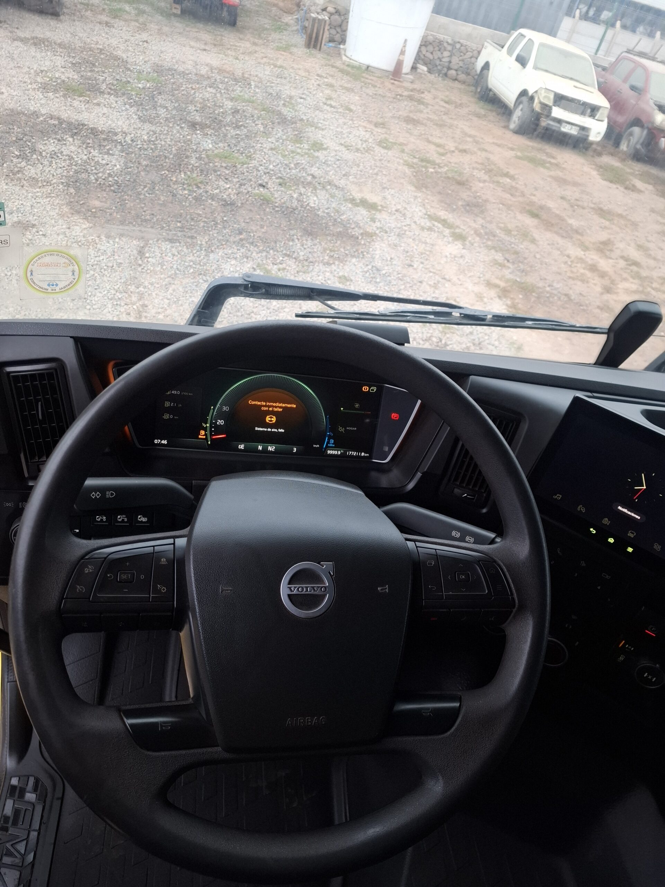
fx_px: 589
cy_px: 444
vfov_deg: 73.9
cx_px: 332
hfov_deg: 58.9
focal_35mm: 23
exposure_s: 1/100
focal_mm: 5.54
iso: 125
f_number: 1.8
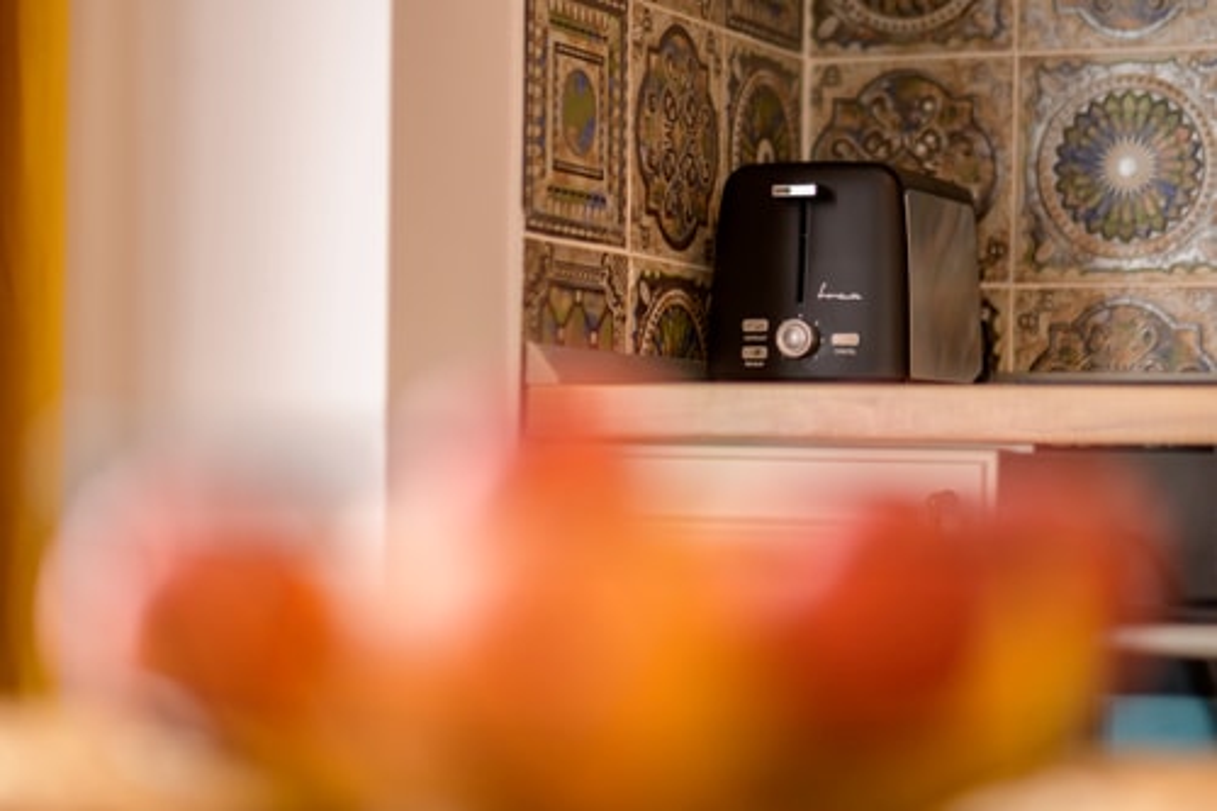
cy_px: 417
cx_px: 666
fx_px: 3501
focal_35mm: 104
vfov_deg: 13.2
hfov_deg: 19.7
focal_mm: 85
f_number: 1.8
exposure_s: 1/250
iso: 320
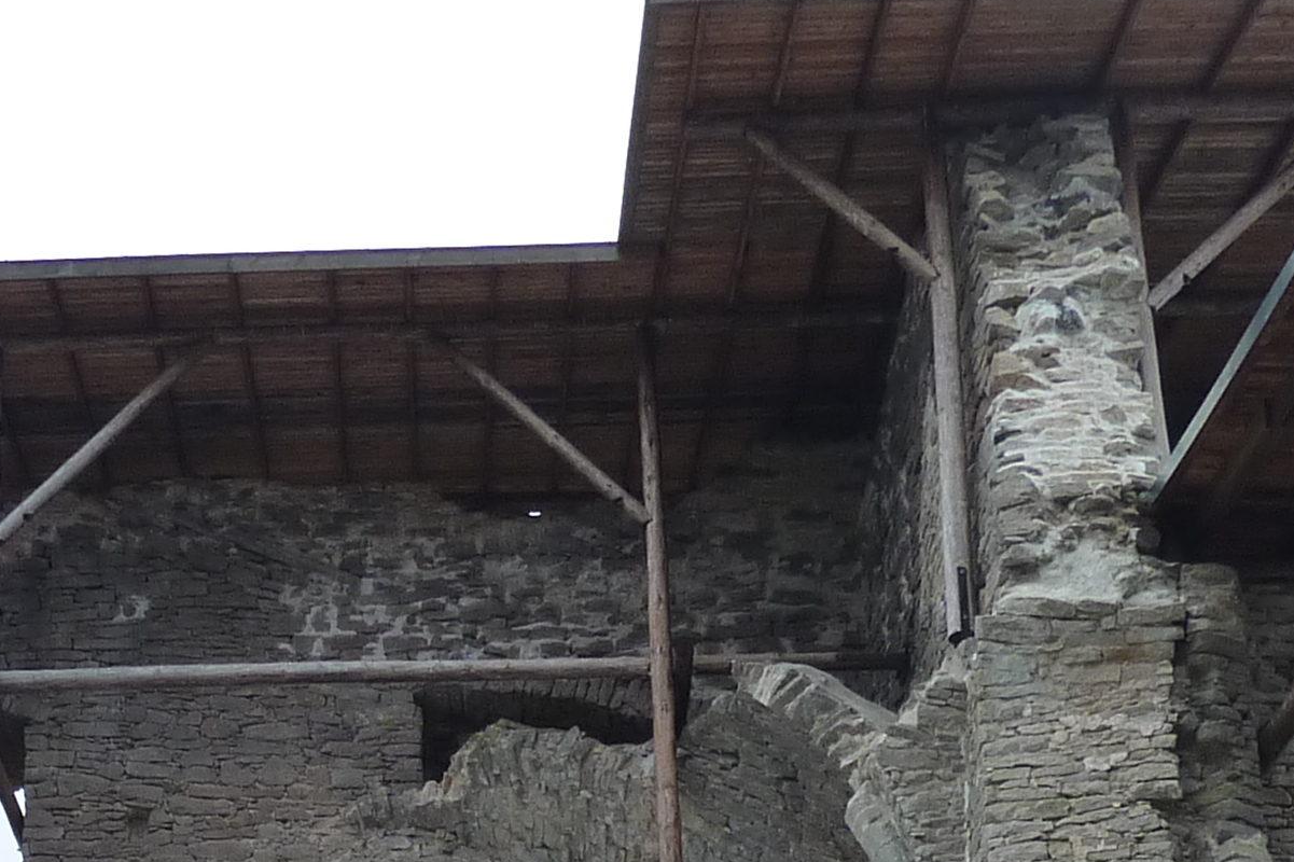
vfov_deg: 15.7
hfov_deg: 25.5
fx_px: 2839
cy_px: 1346
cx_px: 379
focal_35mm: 79
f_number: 4
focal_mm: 4.1
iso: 125
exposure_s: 1/320
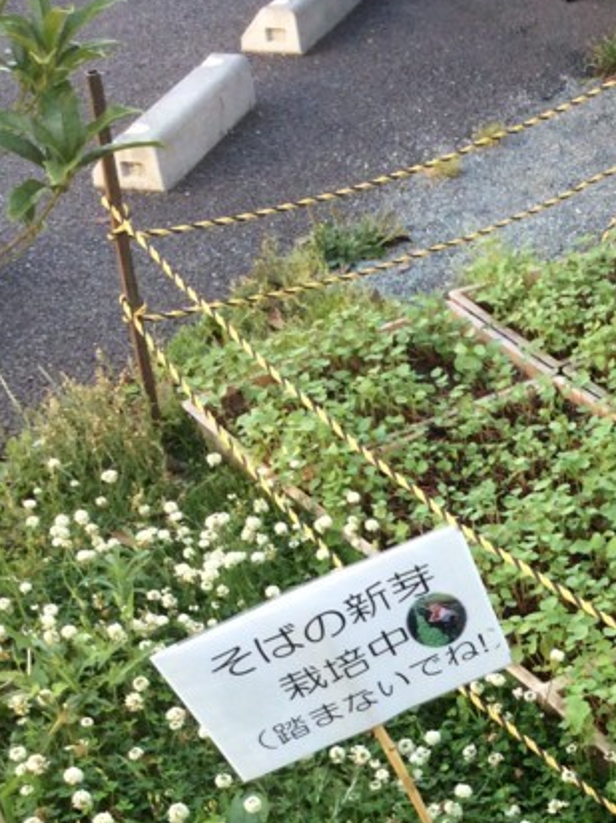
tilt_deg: -42.0
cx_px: 552
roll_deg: +1.7
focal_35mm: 62
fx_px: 1473
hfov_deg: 23.0
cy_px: 735
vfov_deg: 29.9
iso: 50
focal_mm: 3.3
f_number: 2.4
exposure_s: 1/120
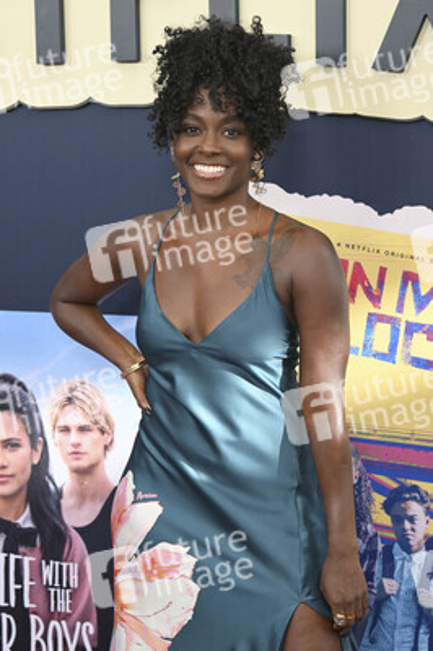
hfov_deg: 16.0
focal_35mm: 85
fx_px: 1536
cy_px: 326
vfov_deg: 23.9
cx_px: 216
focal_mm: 85
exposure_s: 1/250
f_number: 5.6
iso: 800
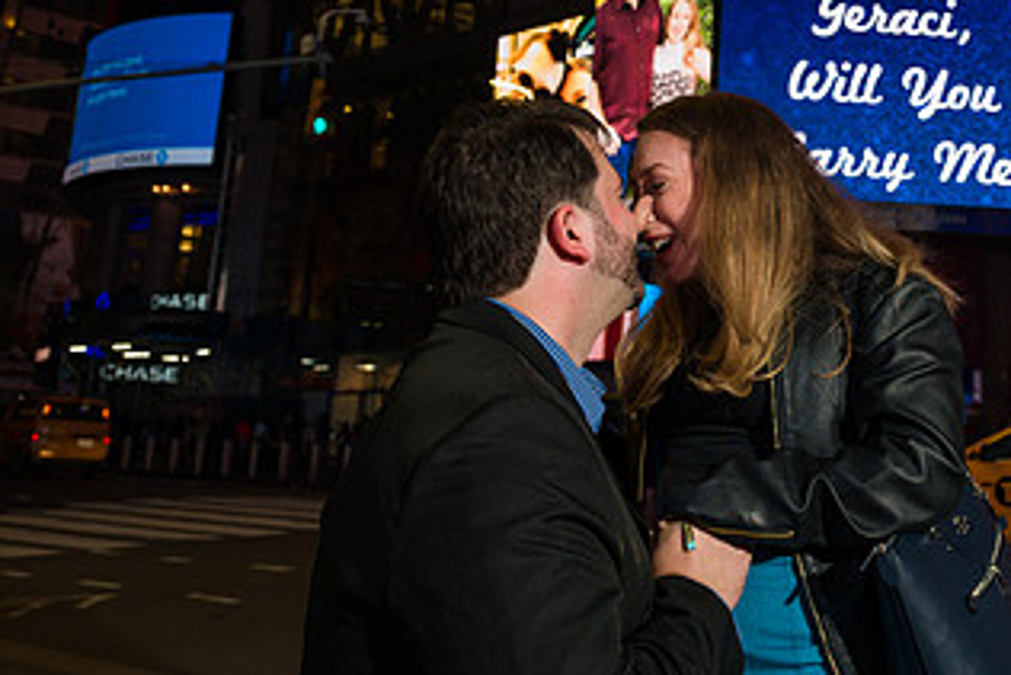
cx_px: 845
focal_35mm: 44
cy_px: 154
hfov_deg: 42.0
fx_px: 1236
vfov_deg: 30.0
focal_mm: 24
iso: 500
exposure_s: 1/200
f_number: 5.6
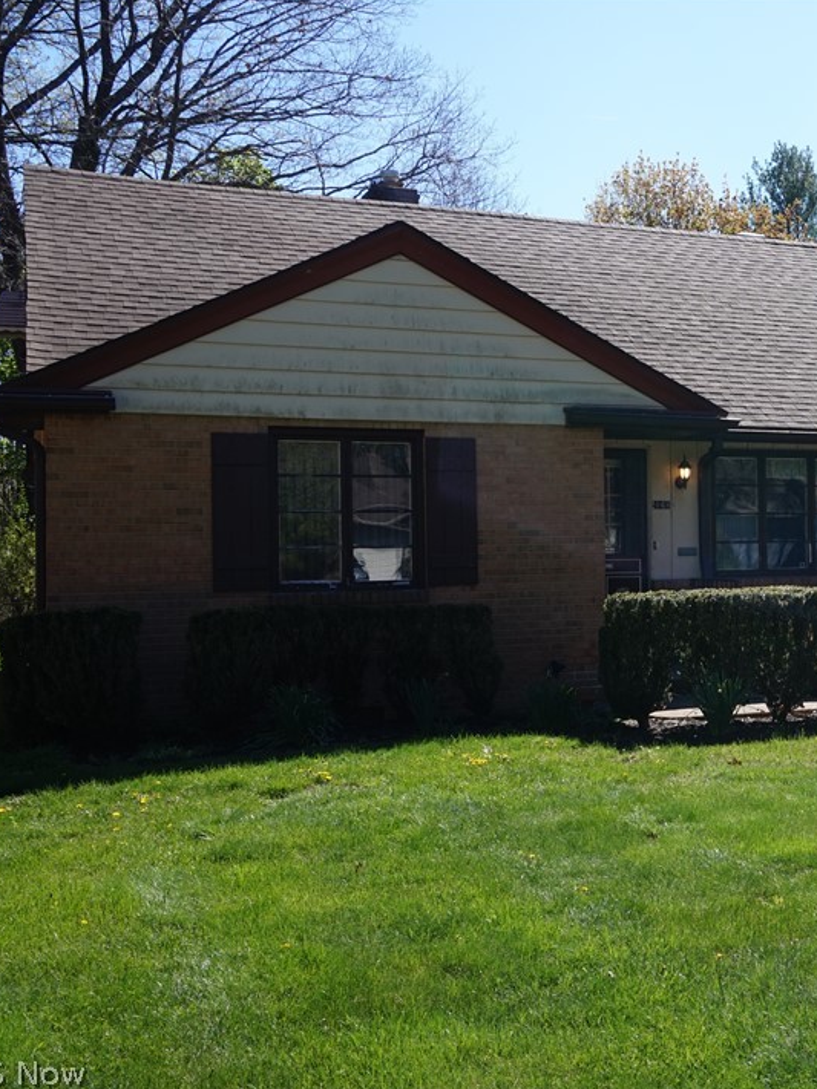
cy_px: 545
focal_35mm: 44
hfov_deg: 31.1
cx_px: 763
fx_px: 1385
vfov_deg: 43.0
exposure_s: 1/80
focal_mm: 20
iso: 100
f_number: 11
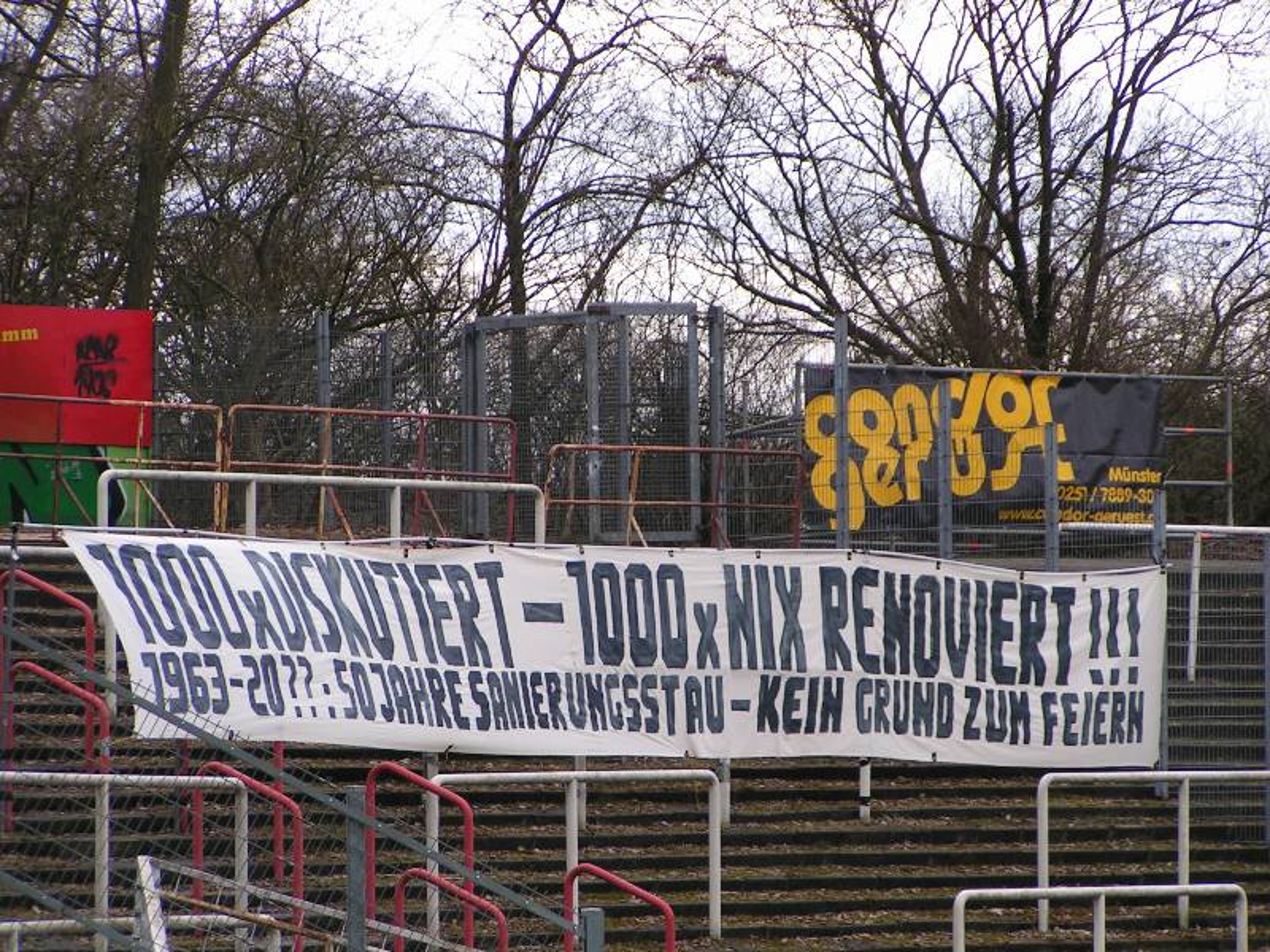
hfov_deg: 10.0
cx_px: 635
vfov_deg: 7.5
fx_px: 7228
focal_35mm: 197
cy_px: 476
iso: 50
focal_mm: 30.1
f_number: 4
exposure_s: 1/200
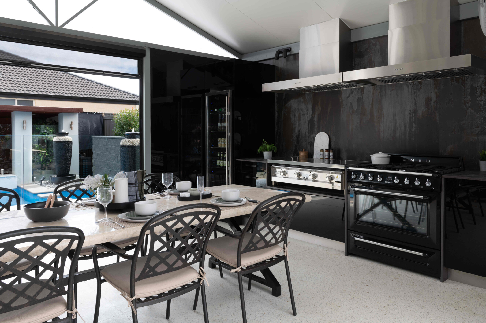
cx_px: 243
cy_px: 162
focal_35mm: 27
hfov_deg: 67.4
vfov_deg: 47.9
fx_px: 364
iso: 200
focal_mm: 27
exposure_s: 1/100
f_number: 10
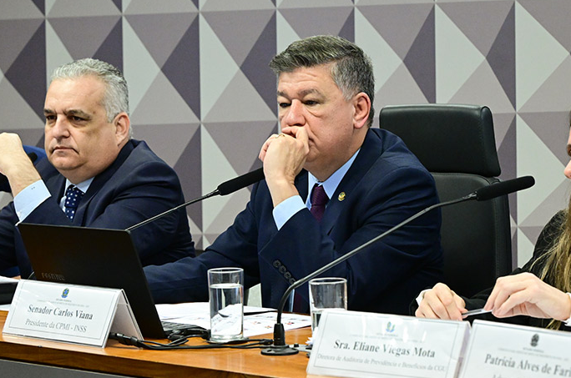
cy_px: 167
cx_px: 336
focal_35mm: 132
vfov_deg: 10.3
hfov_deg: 15.6
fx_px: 2089
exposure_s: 1/200
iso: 4000
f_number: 5
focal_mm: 70
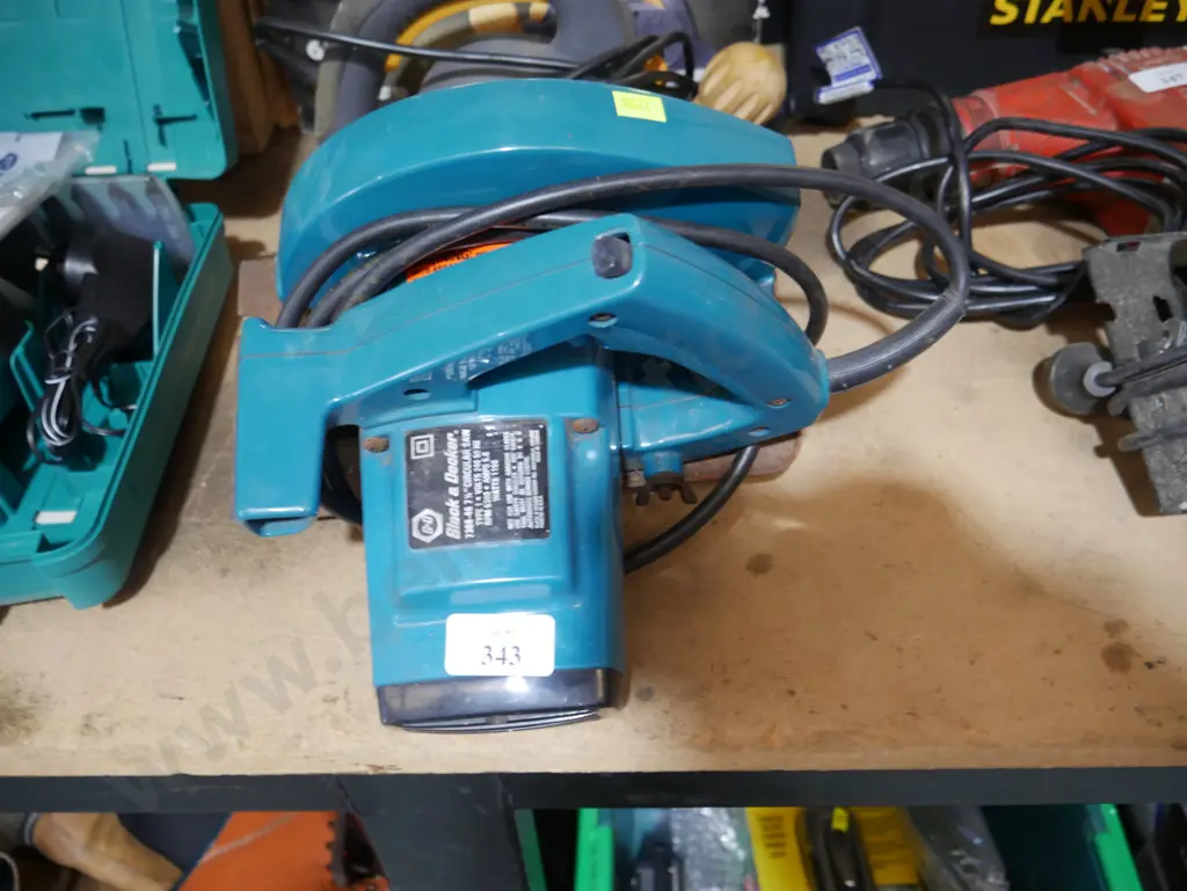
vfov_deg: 49.8
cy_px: 446
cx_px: 594
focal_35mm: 28
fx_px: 961
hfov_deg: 63.4
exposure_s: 1/60
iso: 640
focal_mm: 14
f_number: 3.5
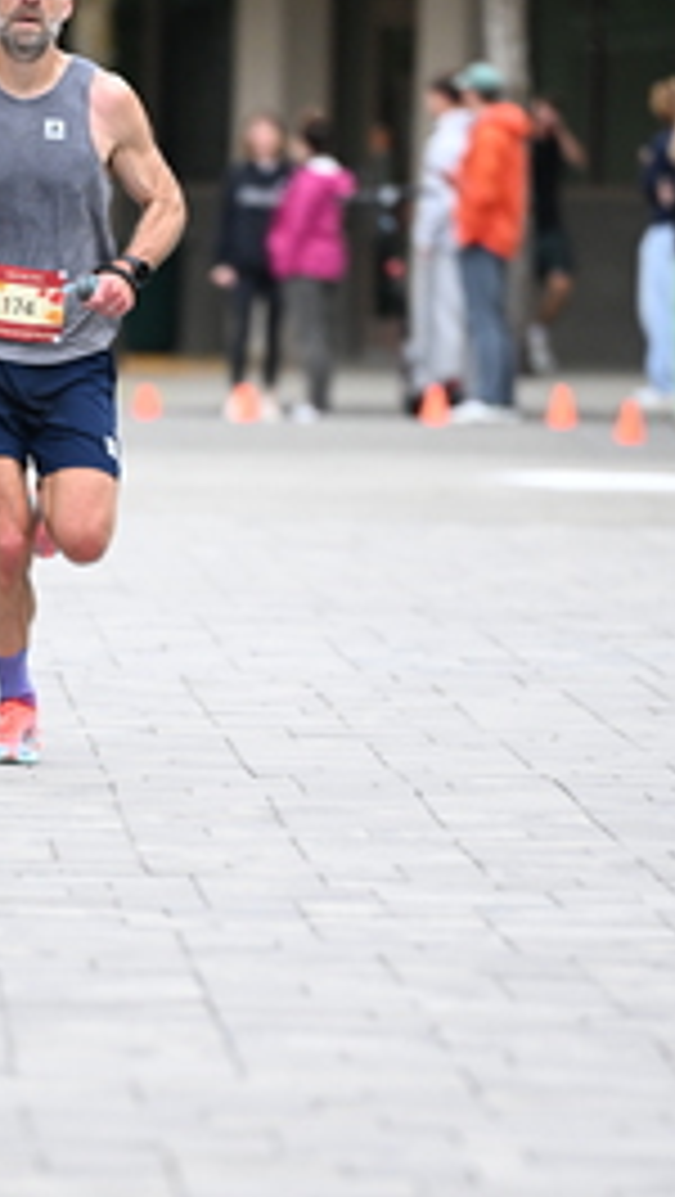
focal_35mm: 433
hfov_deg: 2.8
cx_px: 214
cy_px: 598
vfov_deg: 5.0
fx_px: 13752
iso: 1600
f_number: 2.8
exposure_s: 1/1250
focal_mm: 200
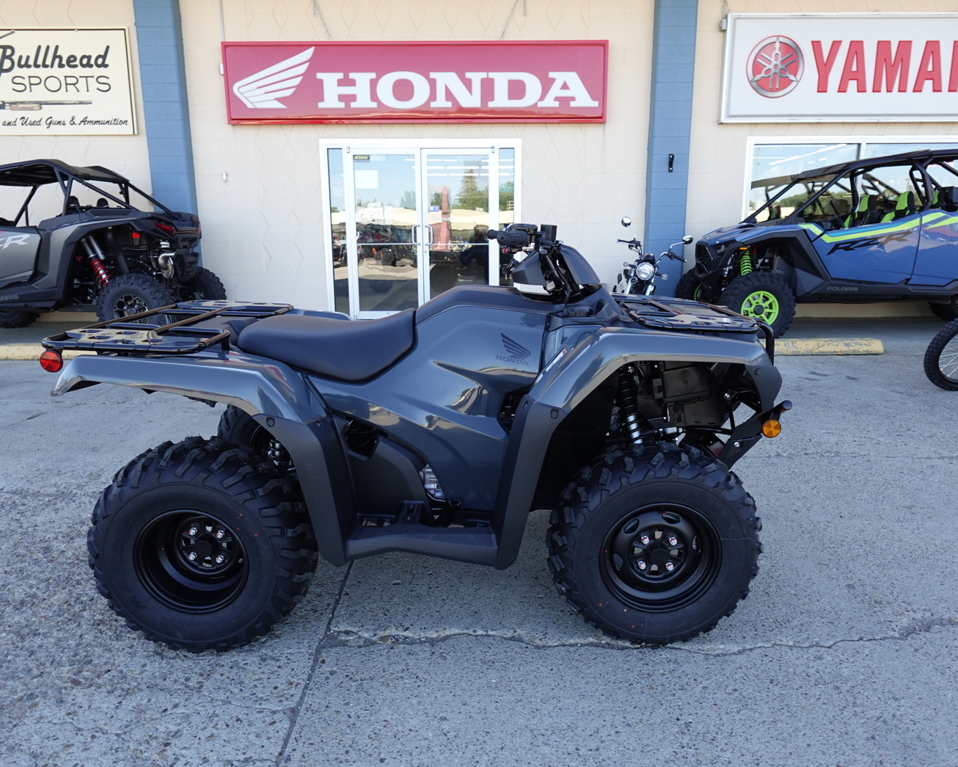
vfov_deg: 60.9
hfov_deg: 72.6
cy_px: 378
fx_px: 652
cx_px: 480
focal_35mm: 23
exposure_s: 1/400
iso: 125
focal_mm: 7.6
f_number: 2
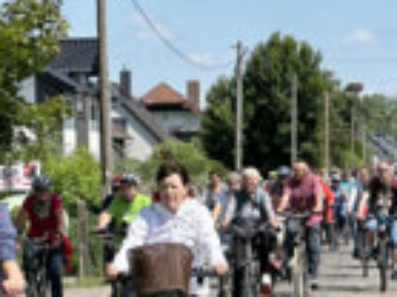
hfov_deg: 8.8
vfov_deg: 6.7
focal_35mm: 222
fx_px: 2544
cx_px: -94
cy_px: 206
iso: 32
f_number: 2.8
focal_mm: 9
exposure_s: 1/570
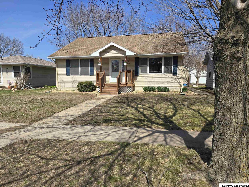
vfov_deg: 56.8
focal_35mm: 24
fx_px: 173
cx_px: 126
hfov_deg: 71.6
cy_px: 93
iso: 12
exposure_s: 1/827
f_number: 1.7
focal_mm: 6.3
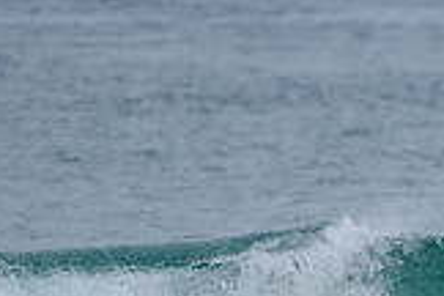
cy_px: 497
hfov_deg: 1.2
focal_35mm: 1785
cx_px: 365
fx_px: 22013
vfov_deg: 0.8
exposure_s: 1/2000
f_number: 5.6
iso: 250
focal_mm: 500
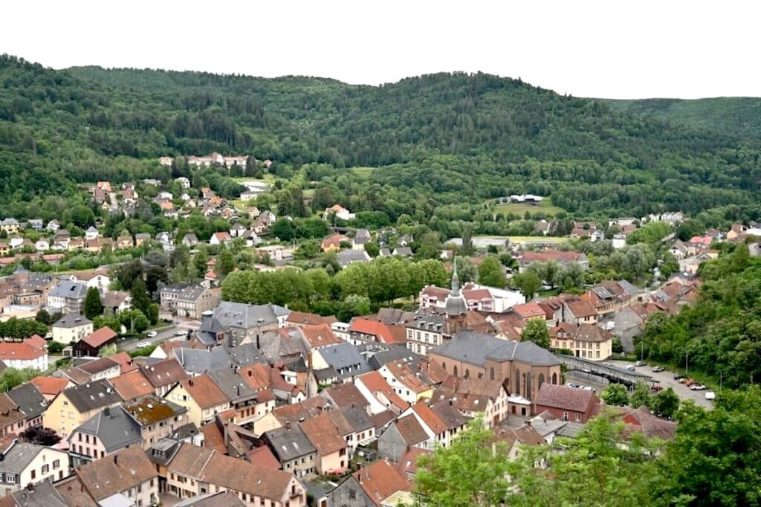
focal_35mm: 39
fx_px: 824
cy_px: 254
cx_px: 380
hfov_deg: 49.6
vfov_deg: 34.2
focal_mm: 39
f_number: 5.6
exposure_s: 1/250
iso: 100
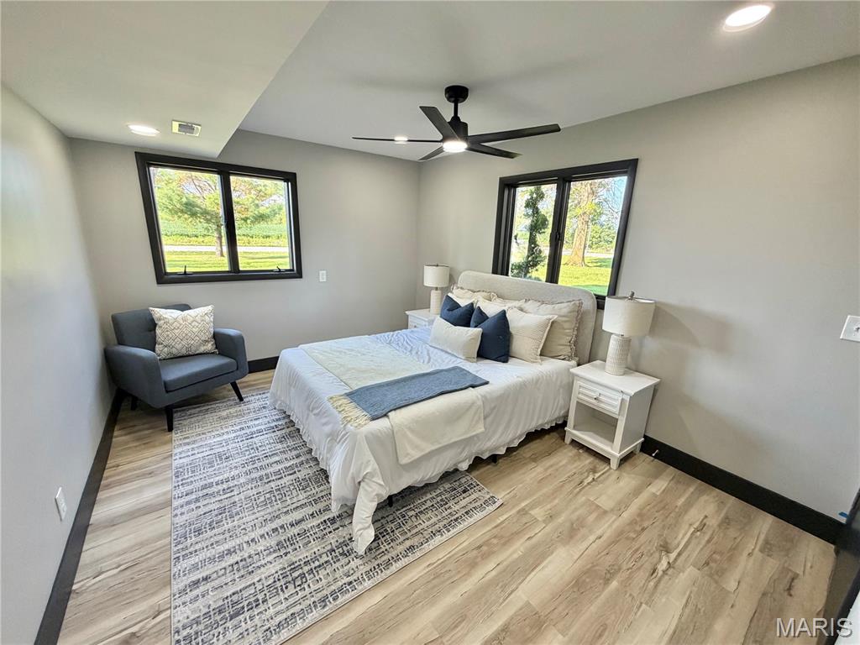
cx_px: 430
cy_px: 322
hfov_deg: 102.1
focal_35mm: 14
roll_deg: -1.9
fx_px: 348
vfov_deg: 85.7
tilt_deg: -15.0
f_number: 2.2
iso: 160
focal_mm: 2.22
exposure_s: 1/121
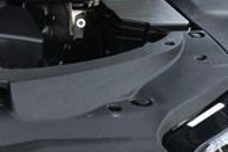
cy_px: 128
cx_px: -153
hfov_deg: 13.7
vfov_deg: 10.0
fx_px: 868
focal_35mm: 137
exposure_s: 1/250
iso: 320
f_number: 5.6
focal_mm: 18
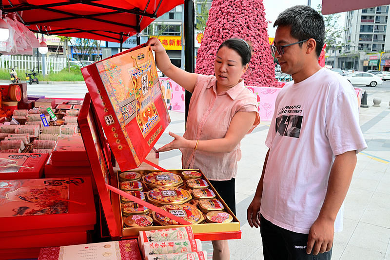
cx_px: 195
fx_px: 347
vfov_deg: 41.1
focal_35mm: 32
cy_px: 130
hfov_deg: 58.7
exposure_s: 1/160
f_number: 8
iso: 180
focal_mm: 32
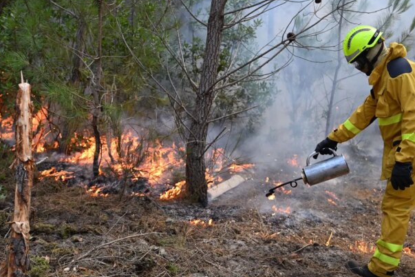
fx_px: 491
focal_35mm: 43
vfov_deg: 31.4
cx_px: 182
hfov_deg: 45.7
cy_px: 133
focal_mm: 33.5
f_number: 2.8
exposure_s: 1/2500
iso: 1250
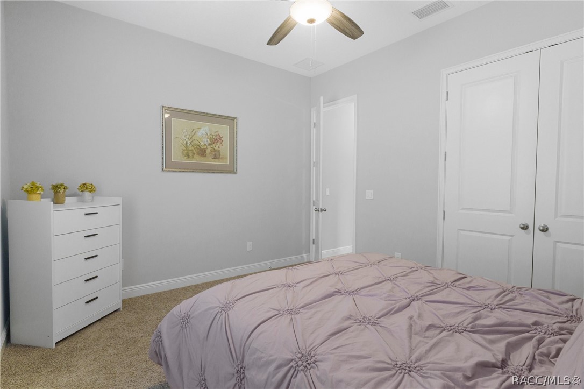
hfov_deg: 90.0
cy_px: 194
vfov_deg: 67.3
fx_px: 292
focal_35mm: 18
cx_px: 292
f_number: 8
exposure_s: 1/2.5
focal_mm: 12
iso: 640
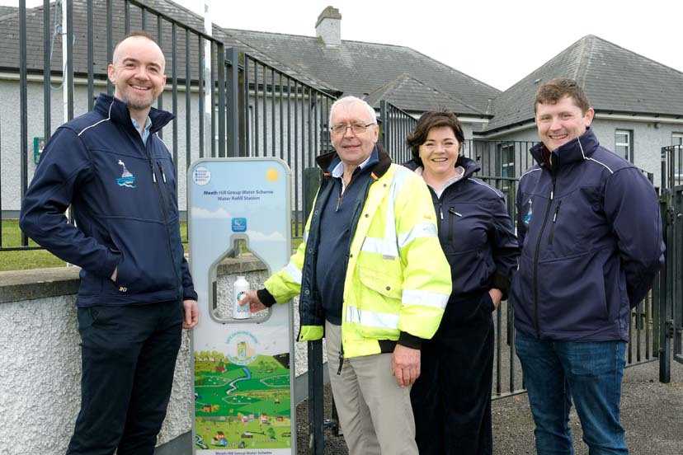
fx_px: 493
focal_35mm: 26
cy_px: 228
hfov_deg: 69.4
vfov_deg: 49.6
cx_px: 342
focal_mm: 17
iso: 400
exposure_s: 1/250
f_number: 5.6
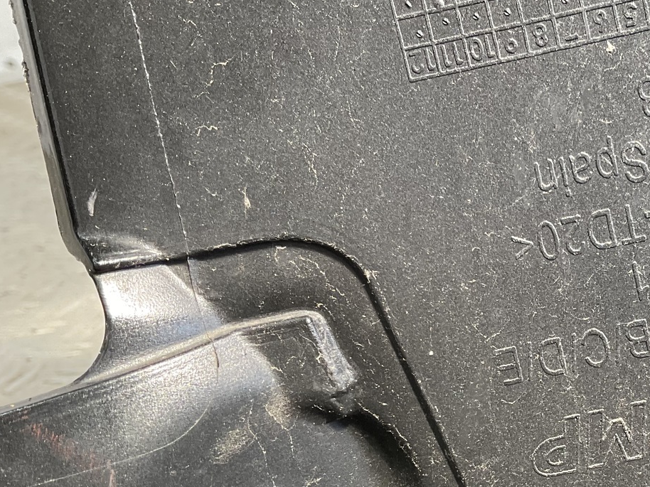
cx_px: 623
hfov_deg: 28.7
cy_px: 383
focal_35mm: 64
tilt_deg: -24.1
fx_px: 1201
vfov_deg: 22.6
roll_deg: +4.5
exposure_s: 1/100
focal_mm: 3
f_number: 1.8
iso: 40
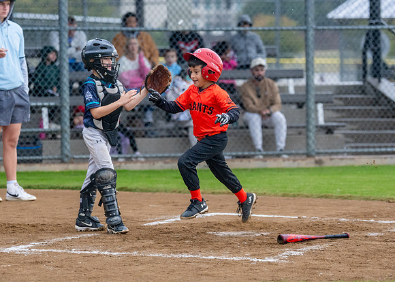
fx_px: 2180
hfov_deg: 10.4
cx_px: 183
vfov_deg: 7.4
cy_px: 141
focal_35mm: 194
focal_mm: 123
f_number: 2.8
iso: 1600
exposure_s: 1/1000
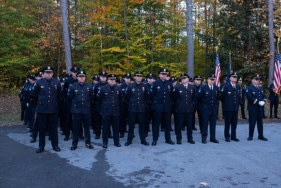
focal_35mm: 35
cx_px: 140
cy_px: 94
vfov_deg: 37.9
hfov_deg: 54.4
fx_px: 273
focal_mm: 23
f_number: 2.8
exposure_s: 1/640
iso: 800
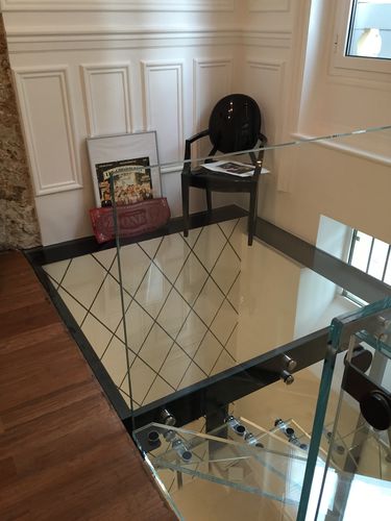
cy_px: 260
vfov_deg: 61.7
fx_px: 437
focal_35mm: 29
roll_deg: +0.4
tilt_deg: -27.8
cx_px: 196
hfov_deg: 48.2
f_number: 2.2
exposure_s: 1/30
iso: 125
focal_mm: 4.15
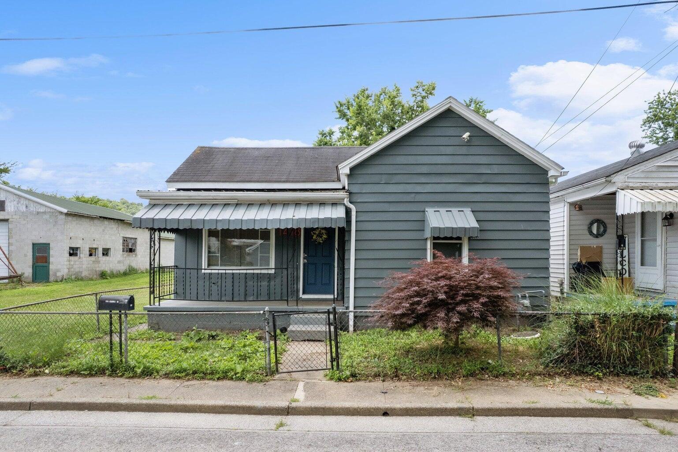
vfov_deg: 57.2
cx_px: 339
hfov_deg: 78.6
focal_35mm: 22
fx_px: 414
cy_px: 226
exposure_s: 1/1000
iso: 100
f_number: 2.8
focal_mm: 8.38
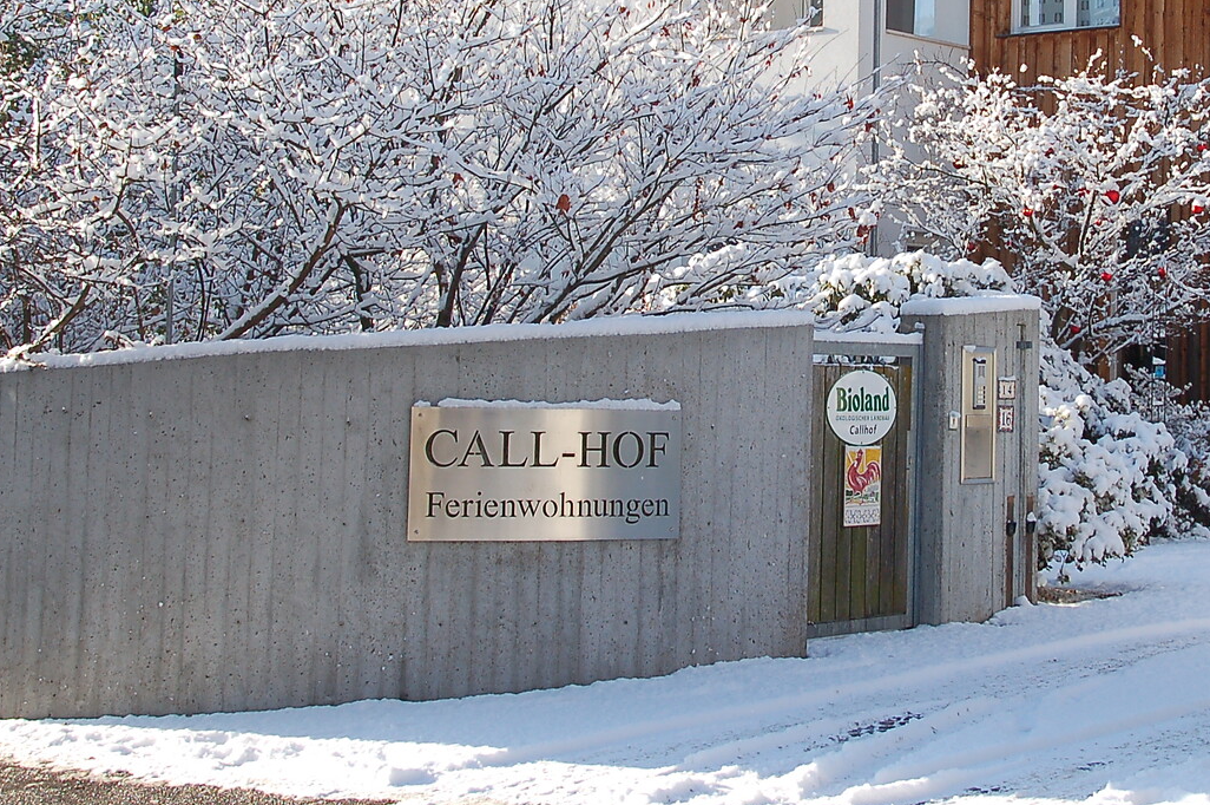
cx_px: 835
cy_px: 174
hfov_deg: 27.5
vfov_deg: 18.5
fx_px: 2451
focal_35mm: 73
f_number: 10
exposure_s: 1/250
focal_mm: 26
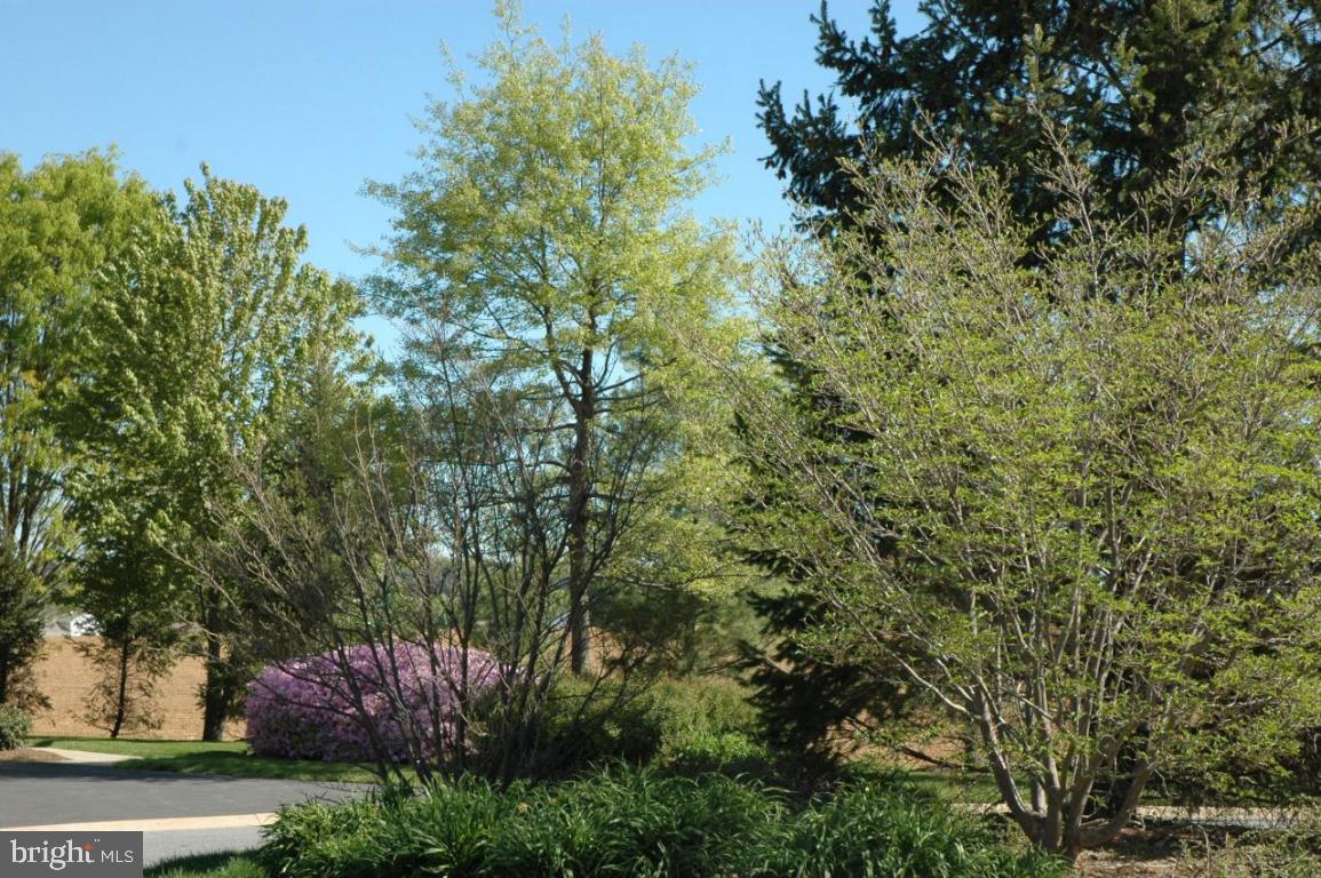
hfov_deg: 28.1
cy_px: 439
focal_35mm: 72
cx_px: 660
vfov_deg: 18.9
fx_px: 2640
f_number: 9
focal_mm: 48
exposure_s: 1/320
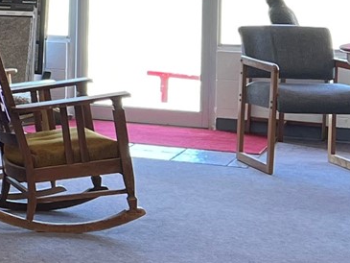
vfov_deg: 10.1
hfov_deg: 11.9
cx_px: -373
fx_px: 1477
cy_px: -26
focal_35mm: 146
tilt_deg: -2.5
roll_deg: -0.2
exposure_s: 1/120
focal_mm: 5.7
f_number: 1.5
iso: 64
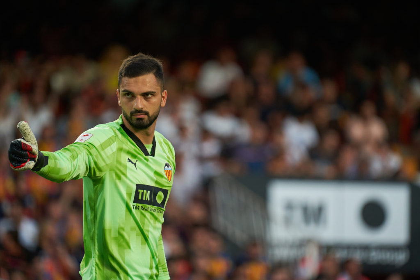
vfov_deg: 2.3
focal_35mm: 600
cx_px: 210
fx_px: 7001
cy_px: 140
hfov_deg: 3.4
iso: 2000
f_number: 6.3
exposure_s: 1/500
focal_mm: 600
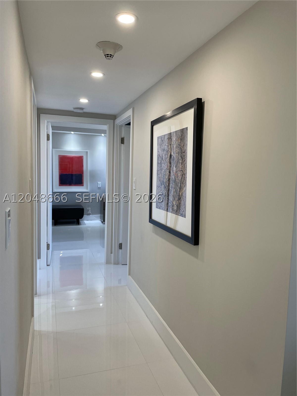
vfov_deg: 67.3
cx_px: 148
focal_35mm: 26
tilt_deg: -4.6
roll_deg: -1.6
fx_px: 297
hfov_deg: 53.1
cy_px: 198
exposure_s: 1/120
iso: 100
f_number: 1.6
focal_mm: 4.2
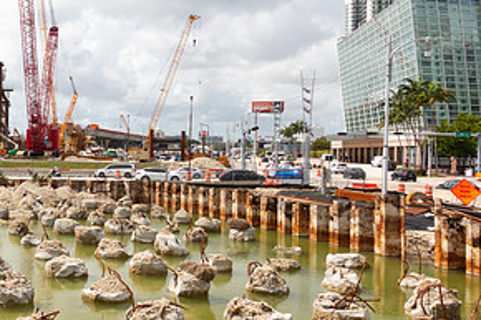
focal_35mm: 48
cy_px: 147
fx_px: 641
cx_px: 83
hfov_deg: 39.2
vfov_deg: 28.0
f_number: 4.5
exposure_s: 1/200
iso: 125
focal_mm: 8.8
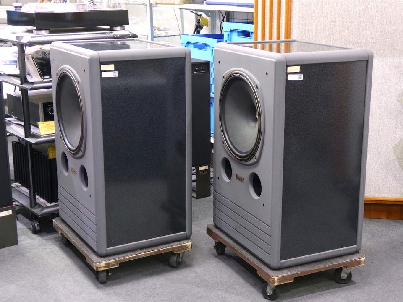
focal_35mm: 54
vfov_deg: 27.0
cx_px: 202
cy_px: 151
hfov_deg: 35.5
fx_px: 629
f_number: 4.1
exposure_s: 1/2.5
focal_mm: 9.6
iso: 200
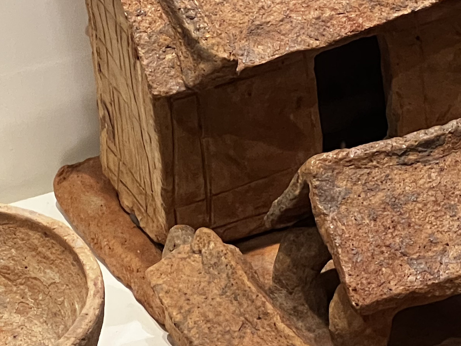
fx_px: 3435
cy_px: 61
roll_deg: +1.1
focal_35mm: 258
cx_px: 647
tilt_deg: -27.9
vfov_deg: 5.8
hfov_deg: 7.6
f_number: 2.8
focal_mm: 9
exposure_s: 1/50
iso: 320
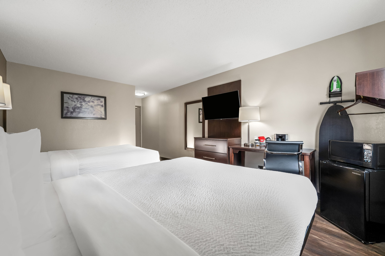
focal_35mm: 14
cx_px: 192
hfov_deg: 104.3
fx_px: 150
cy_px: 128
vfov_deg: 81.1
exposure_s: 1/125
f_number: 8
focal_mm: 14
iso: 400
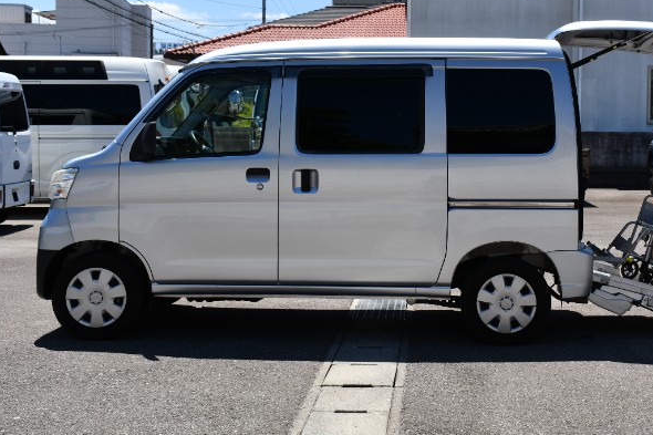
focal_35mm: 61
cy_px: 154
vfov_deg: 22.2
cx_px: 422
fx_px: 1106
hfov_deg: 32.7
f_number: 8
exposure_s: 1/250
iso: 160
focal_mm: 30
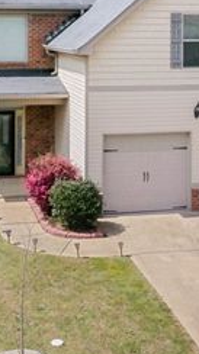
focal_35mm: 60
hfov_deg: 19.9
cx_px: 55
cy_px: 150
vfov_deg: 34.8
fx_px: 564
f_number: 11
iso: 12800
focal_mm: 10.26
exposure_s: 1/8000
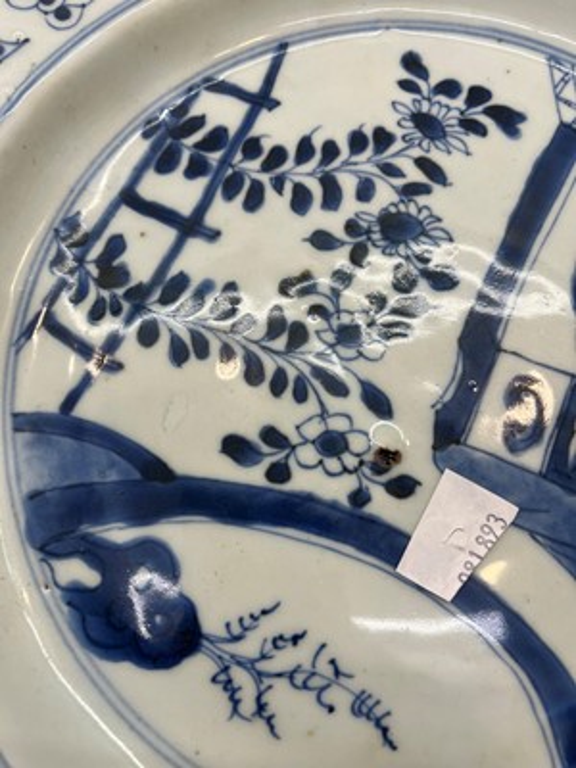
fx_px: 577
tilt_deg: -77.1
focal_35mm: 26
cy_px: 384
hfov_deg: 53.1
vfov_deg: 67.3
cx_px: 288
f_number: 1.6
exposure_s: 1/109
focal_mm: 5.1
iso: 32
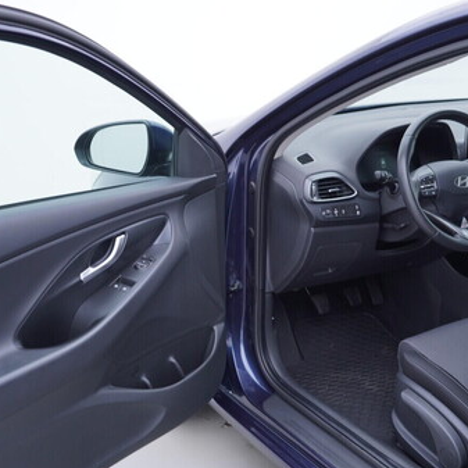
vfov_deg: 34.0
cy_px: 227
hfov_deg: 34.0
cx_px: 231
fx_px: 765
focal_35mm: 50
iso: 125
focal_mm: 24
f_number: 3.2
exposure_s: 1/50
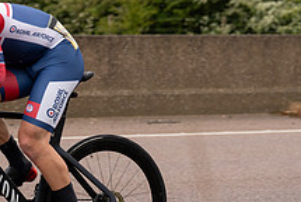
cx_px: -34
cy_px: 75
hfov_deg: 10.4
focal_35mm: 196
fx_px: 1641
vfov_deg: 7.0
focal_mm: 70
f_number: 3.5
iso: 320
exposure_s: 1/1000
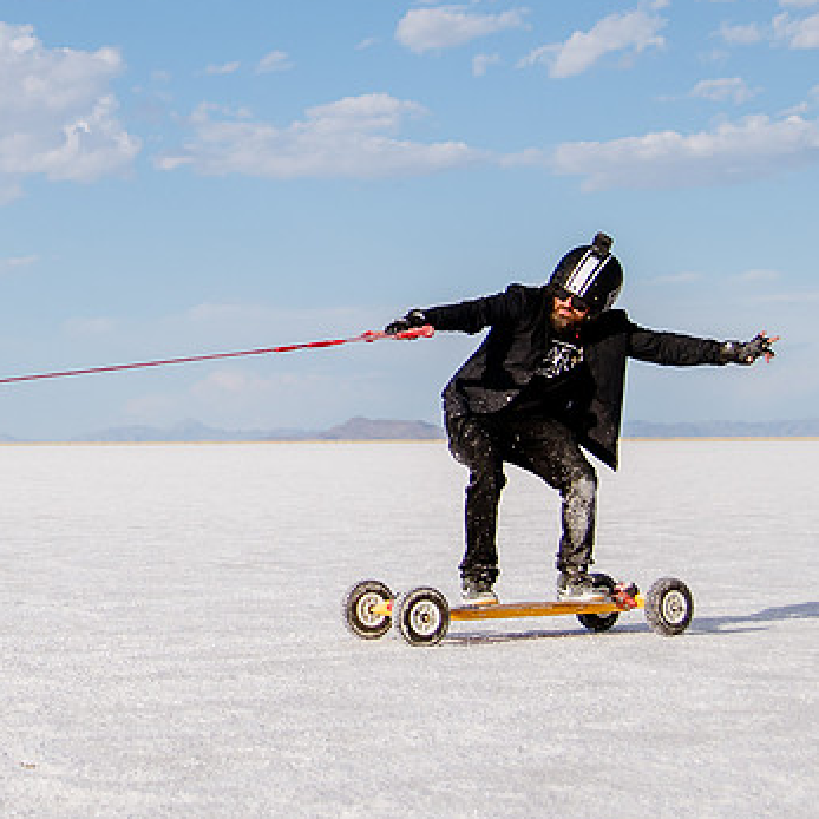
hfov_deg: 15.5
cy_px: 203
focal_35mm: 110
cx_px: -31
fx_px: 2944
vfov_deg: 15.8
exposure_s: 1/5000
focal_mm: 38
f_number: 4
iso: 200
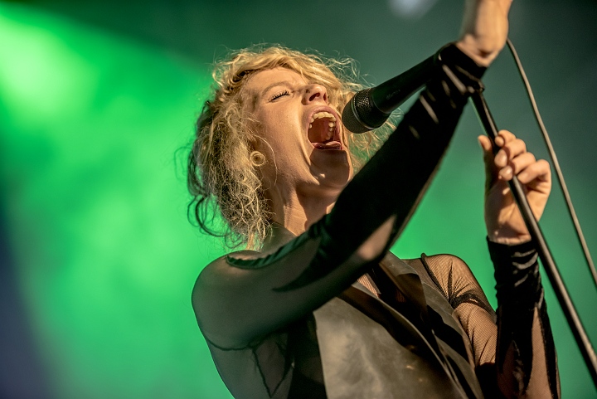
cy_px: 200
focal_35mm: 120
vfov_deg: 11.4
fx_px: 1991
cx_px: 298
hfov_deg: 17.1
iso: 800
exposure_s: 1/80
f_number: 2.8
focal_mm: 120
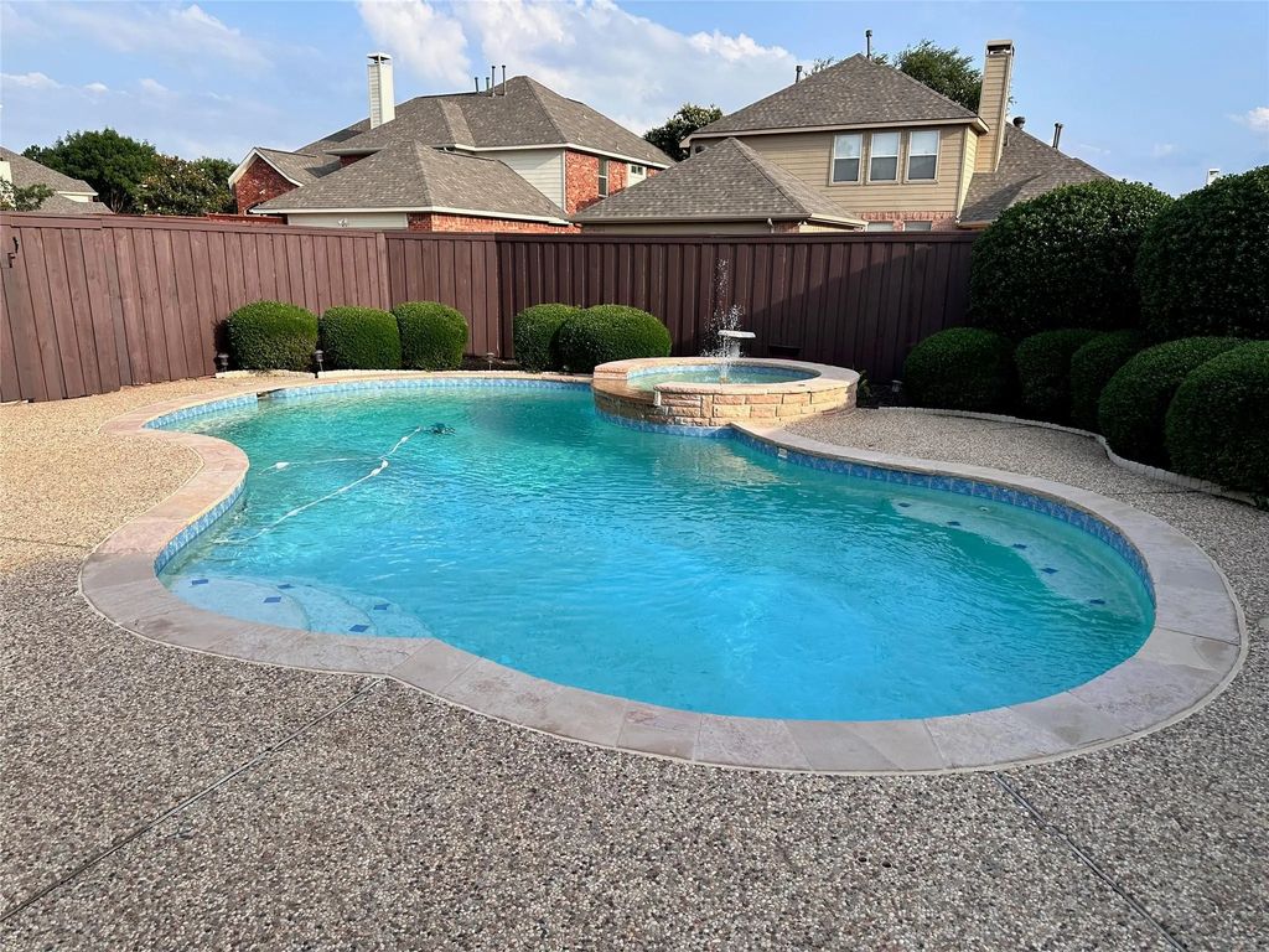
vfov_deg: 56.8
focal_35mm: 24
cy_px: 476
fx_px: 880
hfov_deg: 71.6
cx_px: 634
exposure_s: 1/2252
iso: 80
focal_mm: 6.86
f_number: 1.78
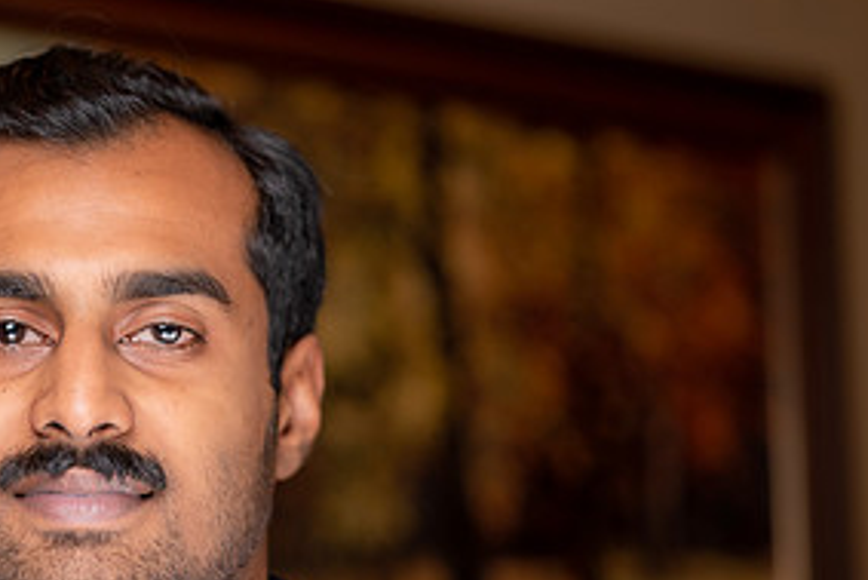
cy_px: 523
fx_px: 4197
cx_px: 0
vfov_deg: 7.9
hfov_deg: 11.7
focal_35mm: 174
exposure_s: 1/200
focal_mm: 85
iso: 100
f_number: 2
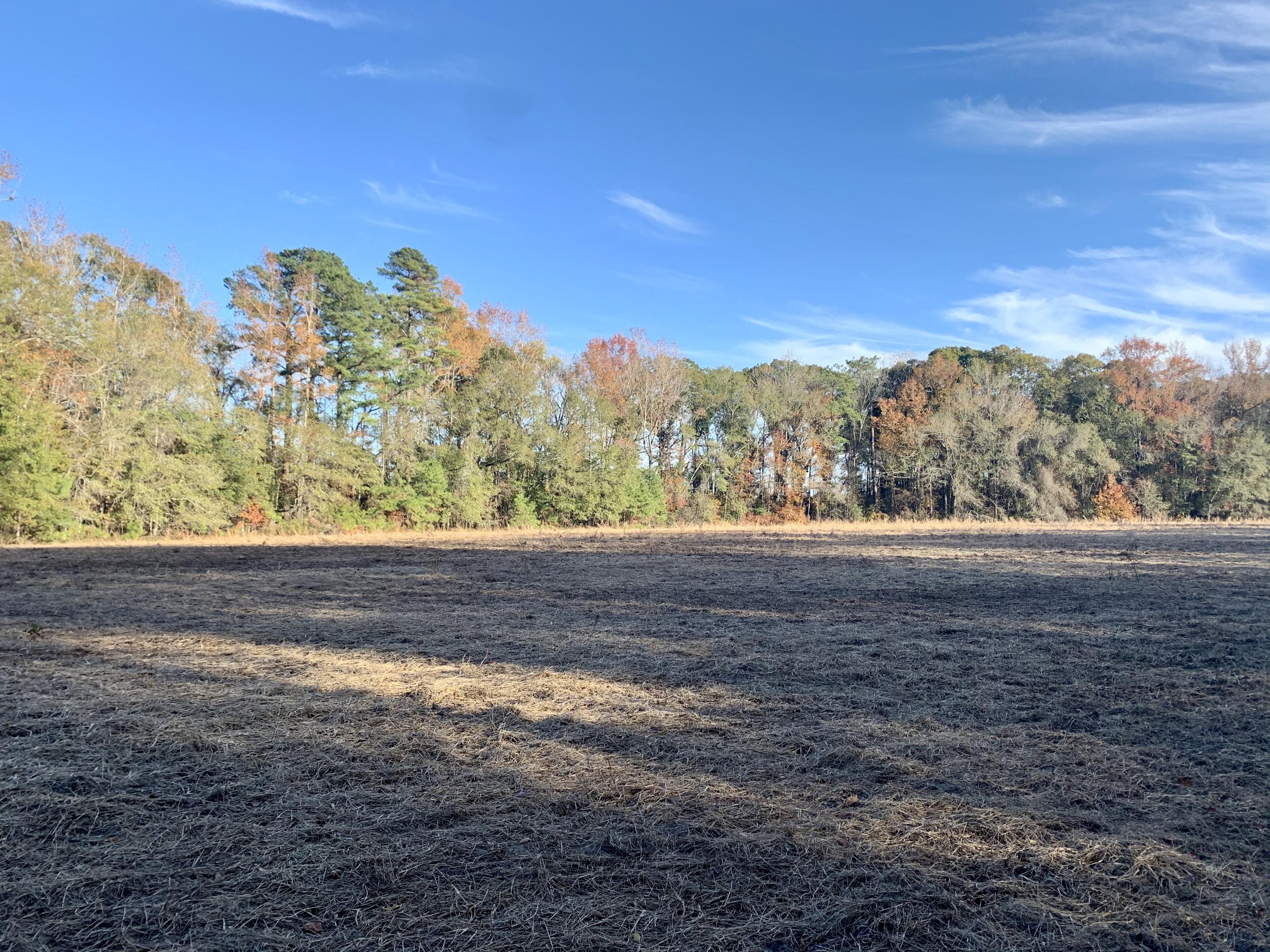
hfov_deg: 67.3
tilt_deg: +2.8
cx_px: 635
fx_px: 954
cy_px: 476
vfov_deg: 53.1
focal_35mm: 26
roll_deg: +0.7
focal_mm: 4.25
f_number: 1.8
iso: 25
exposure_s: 1/749
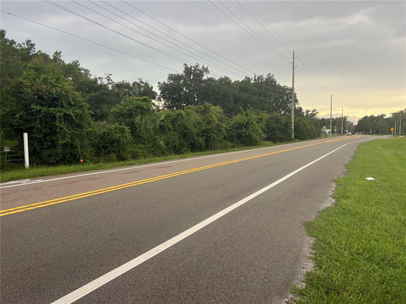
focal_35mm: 26
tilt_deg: -4.6
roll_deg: +0.3
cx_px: 203
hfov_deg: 67.3
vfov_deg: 53.1
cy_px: 152
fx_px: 305
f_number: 1.5
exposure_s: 1/256
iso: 40
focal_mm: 5.7
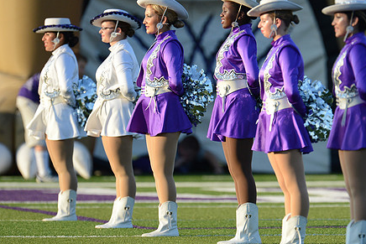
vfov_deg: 1.9
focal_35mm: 732
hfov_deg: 2.8
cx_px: 184
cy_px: 109
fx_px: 7444
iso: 800
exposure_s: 1/2500
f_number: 4
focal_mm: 550
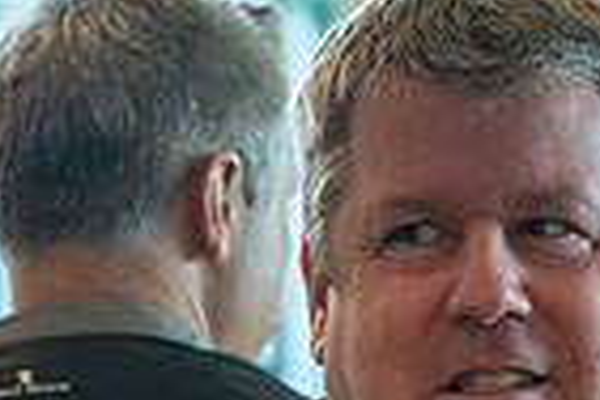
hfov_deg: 7.2
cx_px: 336
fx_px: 4783
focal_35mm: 287
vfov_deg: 4.8
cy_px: 306
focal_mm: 70
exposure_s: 1/80
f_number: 4
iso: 640
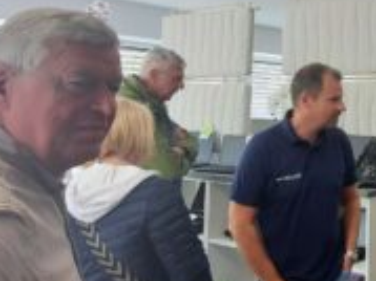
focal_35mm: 45
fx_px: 488
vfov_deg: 31.8
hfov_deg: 34.8
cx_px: 435
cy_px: 87
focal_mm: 1.74
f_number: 2.2
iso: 100
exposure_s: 1/50
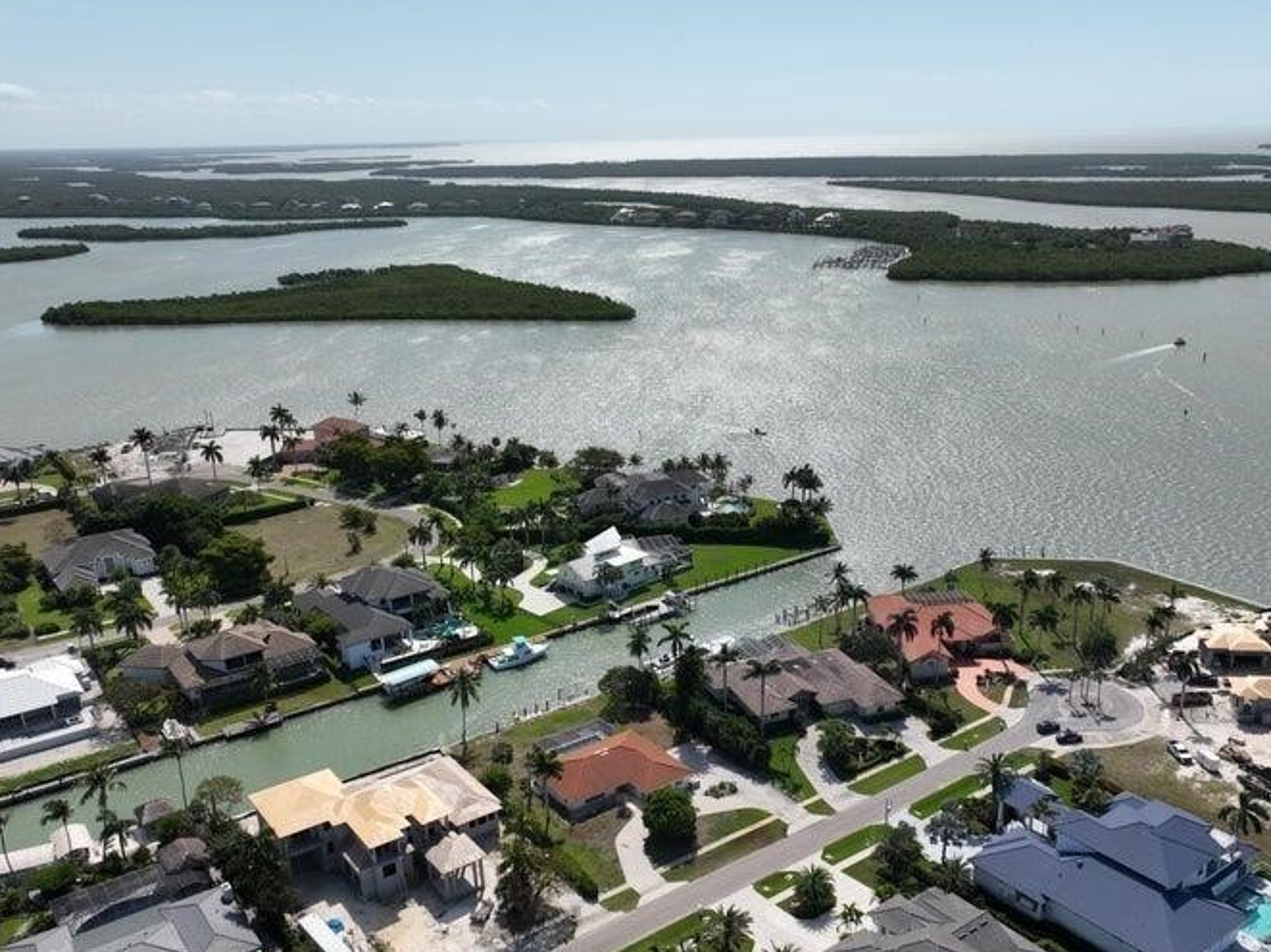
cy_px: 573
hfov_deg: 58.2
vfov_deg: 45.2
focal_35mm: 31
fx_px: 1138
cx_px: 708
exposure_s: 1/3200
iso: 100
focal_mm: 12.29
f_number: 2.8
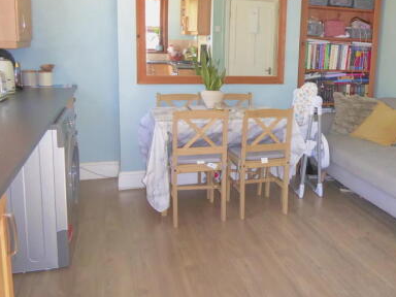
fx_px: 435
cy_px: 119
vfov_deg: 37.6
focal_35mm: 38
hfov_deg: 47.7
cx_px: 282
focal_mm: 4.3
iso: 800
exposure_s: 1/60
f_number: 3.3
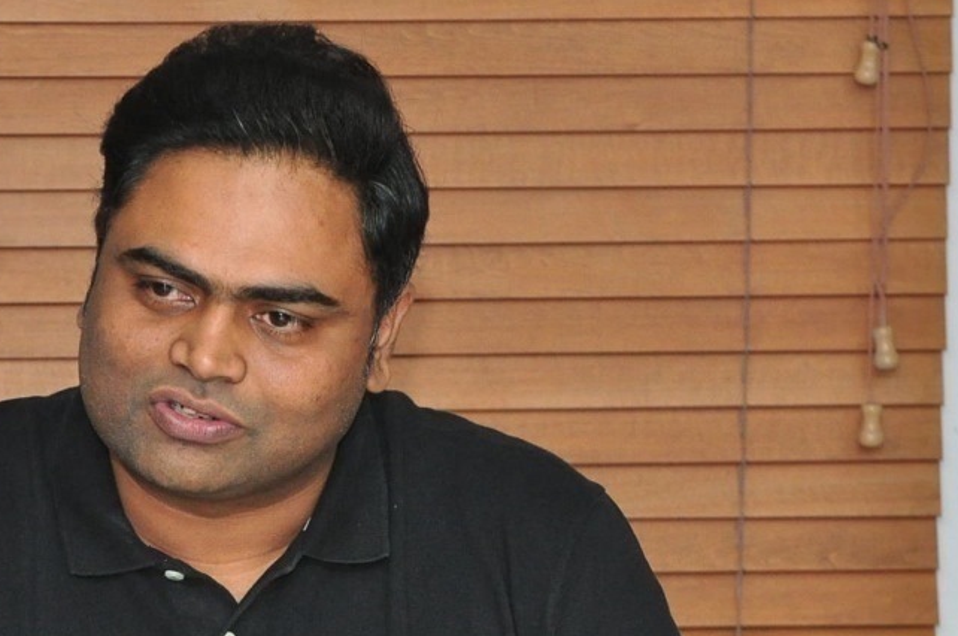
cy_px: 541
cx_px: 276
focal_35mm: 286
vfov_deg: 4.8
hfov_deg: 7.2
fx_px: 7599
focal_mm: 102
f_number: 7.1
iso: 1600
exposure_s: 1/125
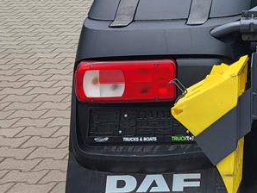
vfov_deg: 14.7
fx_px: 691
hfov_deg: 19.0
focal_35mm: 93
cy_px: -105
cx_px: 360
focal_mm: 5.4
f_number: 1.8
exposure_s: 1/1132
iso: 40
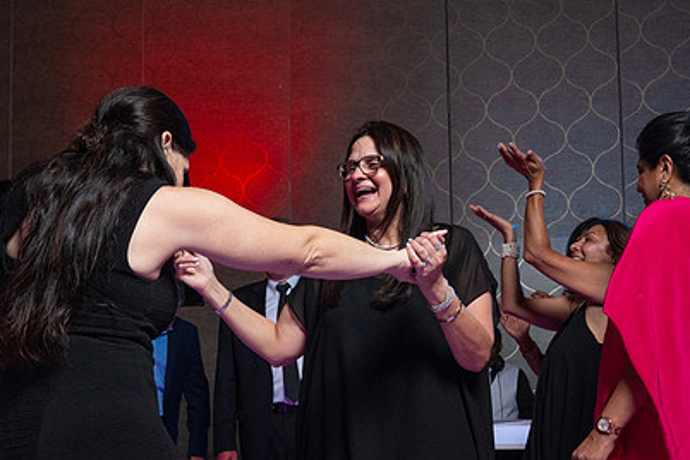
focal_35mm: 51
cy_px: 349
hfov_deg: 38.9
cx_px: 322
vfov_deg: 26.1
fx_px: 977
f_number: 5.6
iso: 2000
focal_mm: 27
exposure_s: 1/200
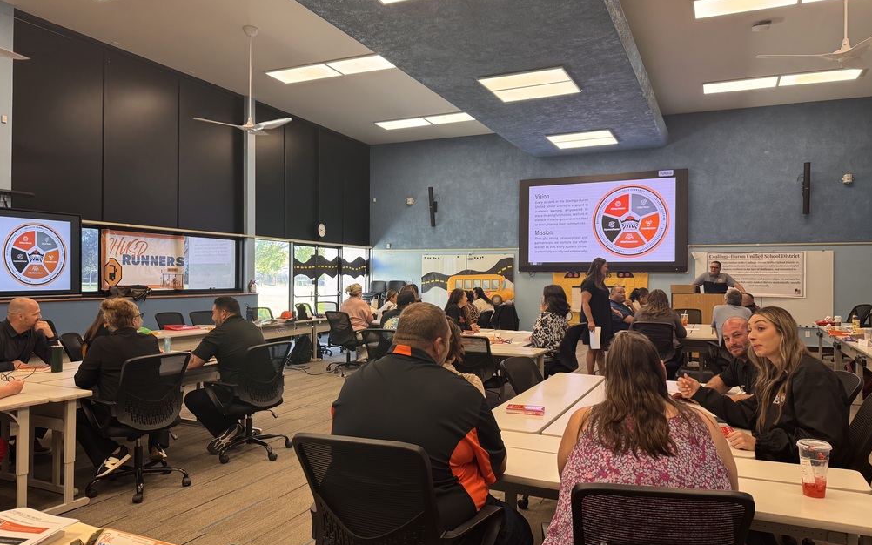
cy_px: 274
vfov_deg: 47.6
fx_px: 618
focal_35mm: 26
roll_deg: -0.2
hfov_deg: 70.4
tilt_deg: -0.6
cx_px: 439
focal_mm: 6.76
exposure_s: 1/120
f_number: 1.78
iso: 125
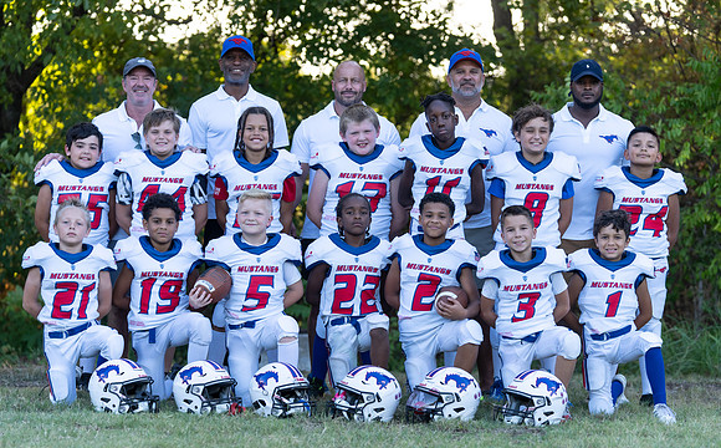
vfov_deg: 9.9
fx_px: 2596
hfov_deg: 15.8
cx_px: 379
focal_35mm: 132
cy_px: 253
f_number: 3.5
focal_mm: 118
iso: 250
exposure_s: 1/320
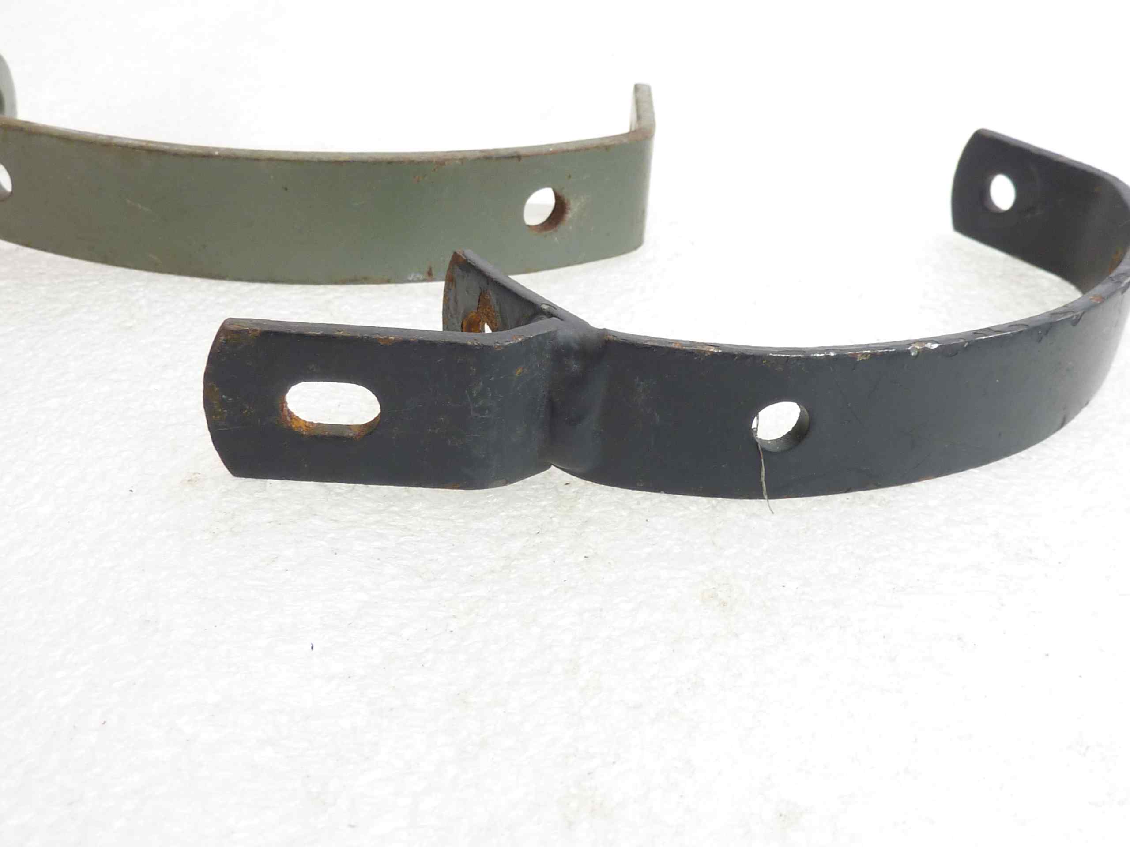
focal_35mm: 38
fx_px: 1240
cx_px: 565
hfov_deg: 49.0
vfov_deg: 37.7
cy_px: 424
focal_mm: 4.4
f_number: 3.3
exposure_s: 1/13
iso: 80
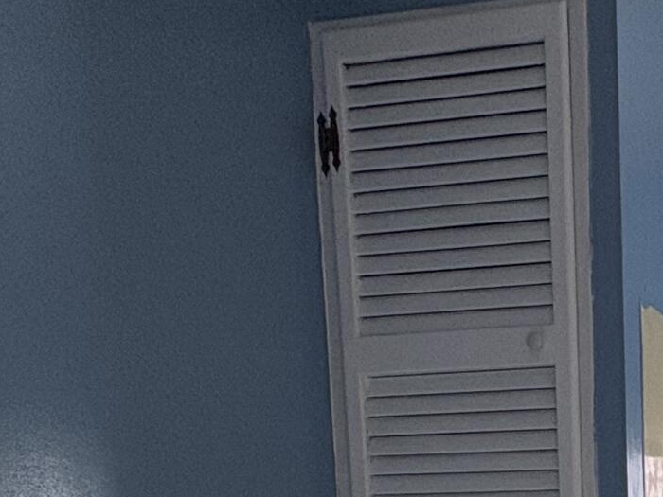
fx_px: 1149
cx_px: 874
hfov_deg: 26.8
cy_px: 864
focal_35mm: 60
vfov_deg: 19.2
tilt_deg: -10.4
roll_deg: -0.5
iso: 160
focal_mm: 2.22
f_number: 2.2
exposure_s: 1/99
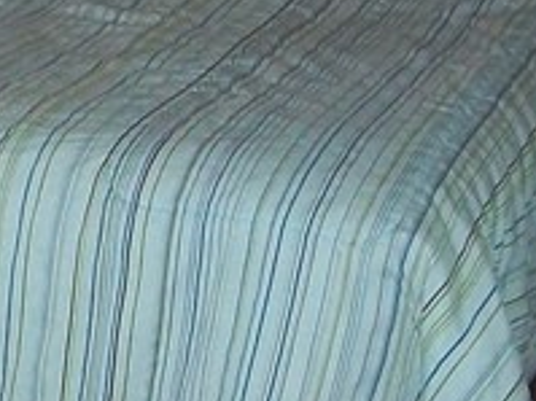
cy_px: -275
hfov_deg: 10.6
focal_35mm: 175
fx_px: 2708
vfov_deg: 8.2
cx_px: -458
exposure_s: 1/60
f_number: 2.7
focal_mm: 6.1
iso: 160
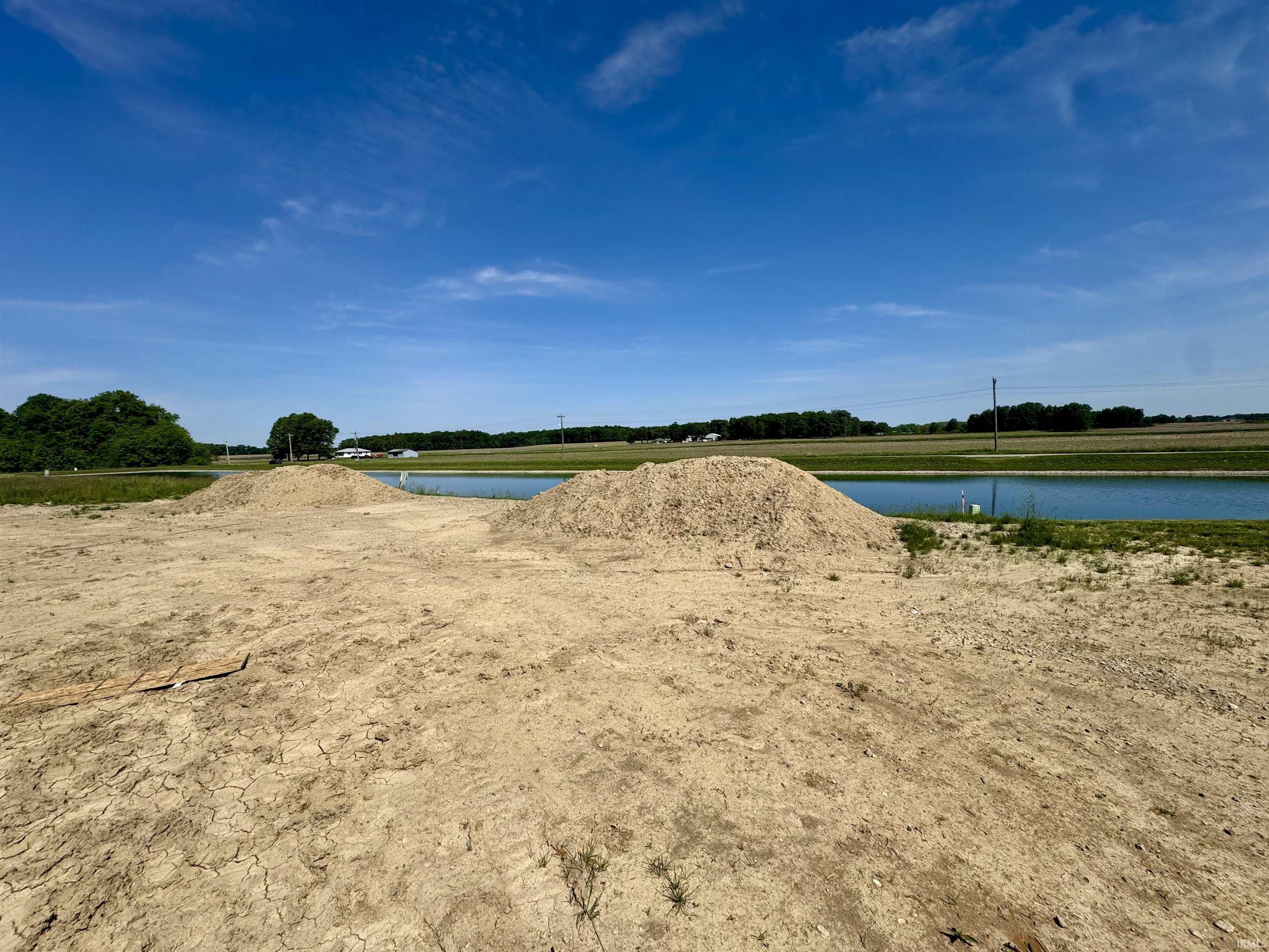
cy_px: 476
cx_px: 634
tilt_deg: -4.2
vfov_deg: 85.7
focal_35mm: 14
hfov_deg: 102.1
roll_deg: +1.8
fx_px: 513
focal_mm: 2.22
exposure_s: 1/3717
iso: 50
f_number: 2.2
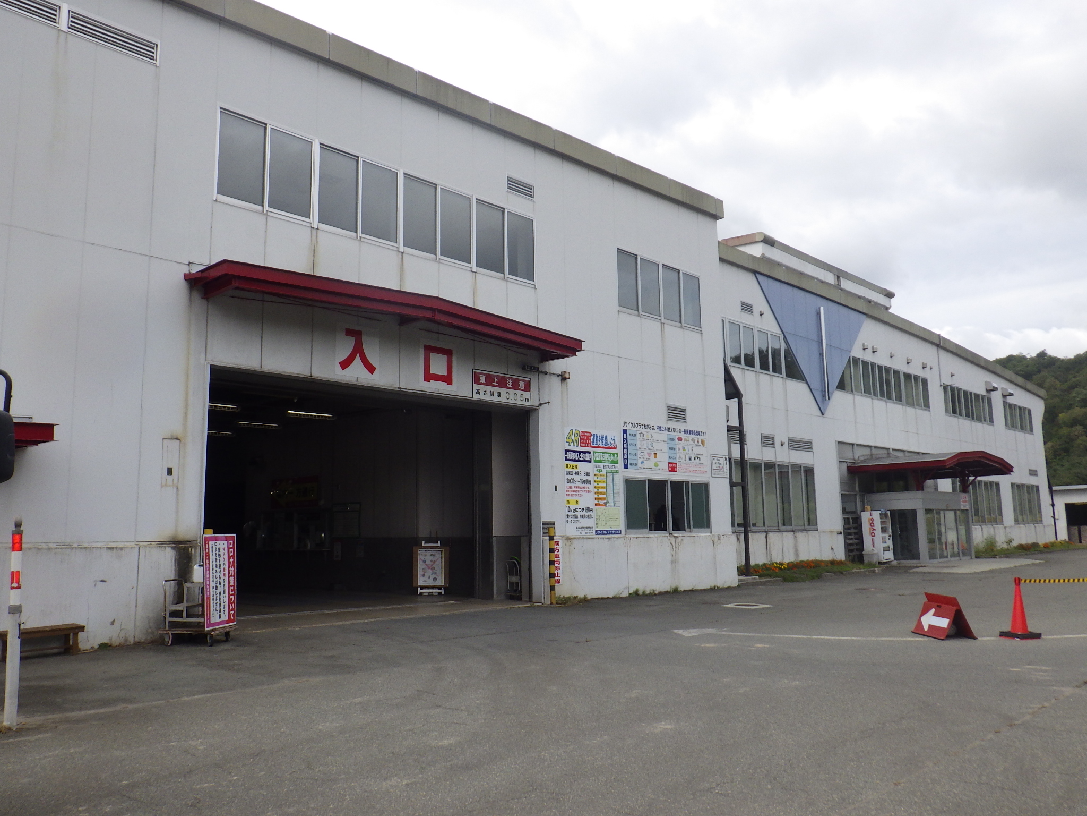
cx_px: 544
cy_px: 408
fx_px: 879
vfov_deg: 49.7
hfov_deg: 63.4
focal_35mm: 28
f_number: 4.2
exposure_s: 1/640
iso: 125
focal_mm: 5
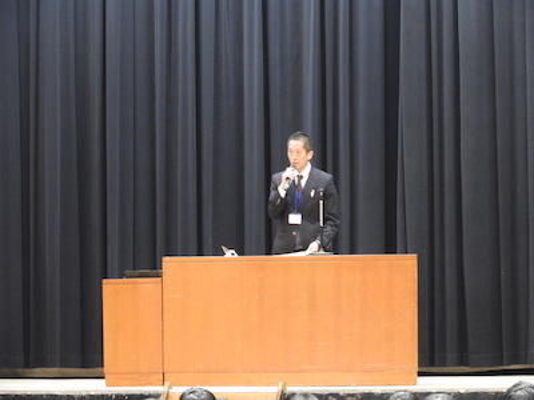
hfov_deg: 6.6
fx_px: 4628
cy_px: 200
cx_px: 267
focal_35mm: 300
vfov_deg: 5.0
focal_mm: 53.7
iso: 800
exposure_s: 1/5
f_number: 5.5
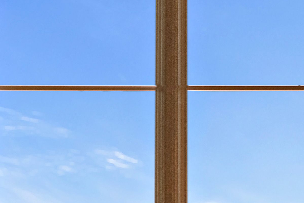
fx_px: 2112
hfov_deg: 8.2
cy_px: 252
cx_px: 348
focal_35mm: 250
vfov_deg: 5.5
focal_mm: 50
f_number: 7.1
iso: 125
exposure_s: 1/80
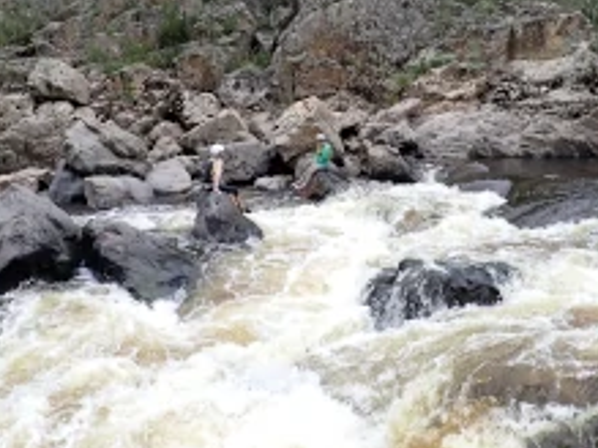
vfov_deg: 30.2
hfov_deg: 40.4
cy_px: 102
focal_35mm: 47
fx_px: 811
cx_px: 328
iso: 100
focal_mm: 4.5
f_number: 2.8
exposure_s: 1/500
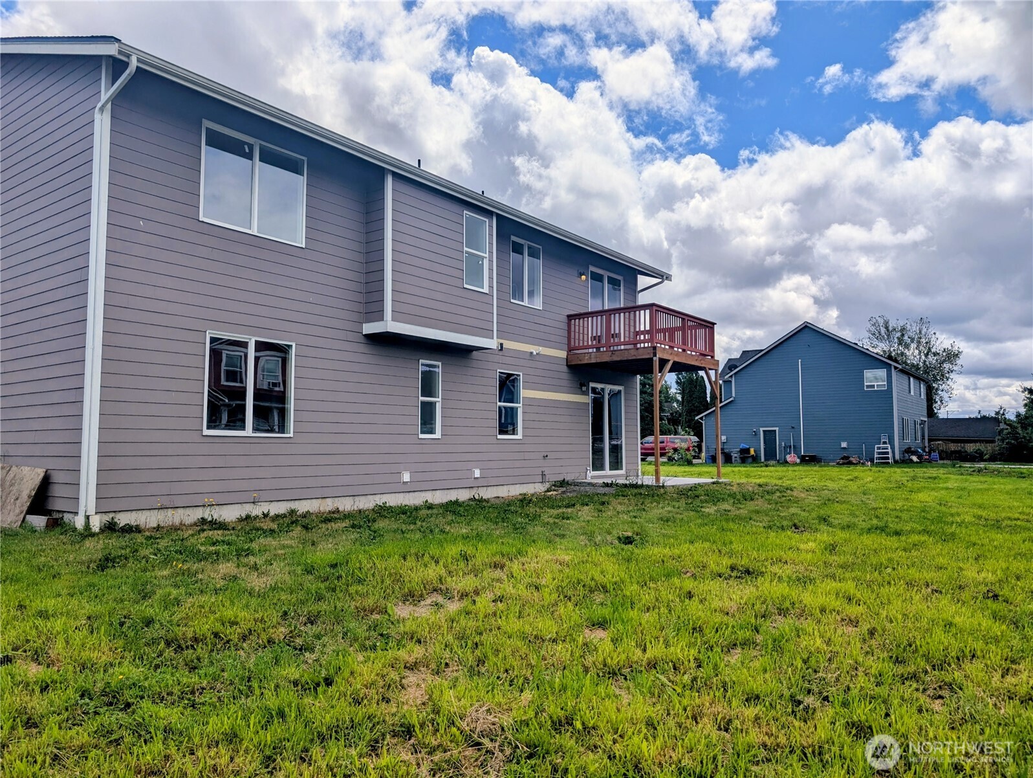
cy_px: 389
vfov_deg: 56.9
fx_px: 717
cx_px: 516
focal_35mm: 24
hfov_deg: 71.5
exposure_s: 1/2088
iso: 21
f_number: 1.68
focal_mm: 6.9
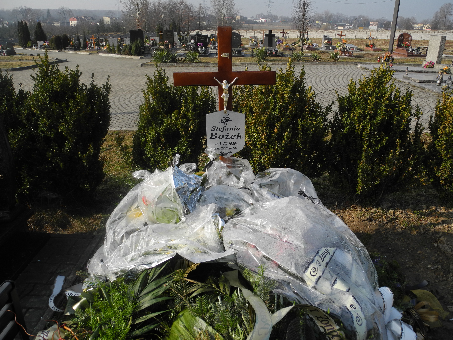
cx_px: 226
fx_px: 393
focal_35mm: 30
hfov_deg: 60.0
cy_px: 170
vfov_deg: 46.8
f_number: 3.2
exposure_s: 1/1000
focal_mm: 6.4
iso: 100
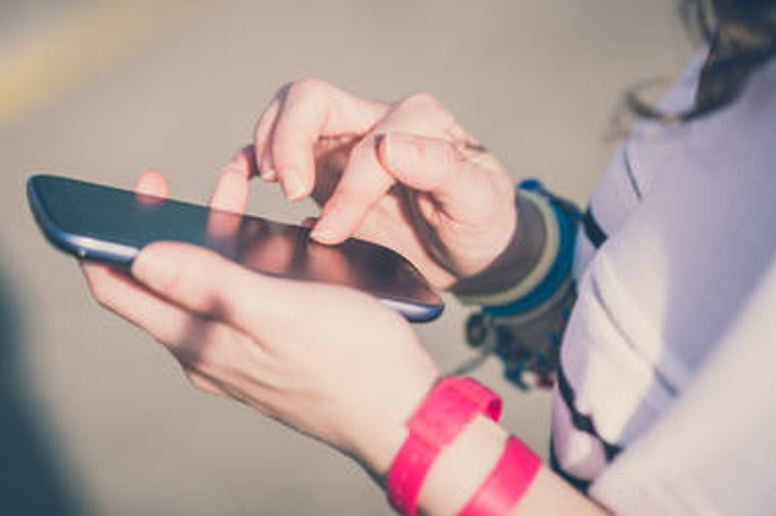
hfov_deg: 20.2
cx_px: 346
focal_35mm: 101
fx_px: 2175
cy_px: 225
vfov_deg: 13.5
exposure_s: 1/1000
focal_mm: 85
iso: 100
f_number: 2.8
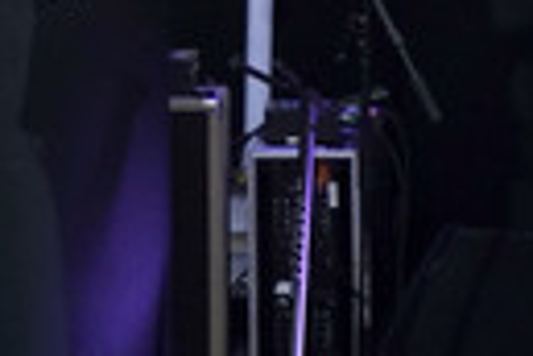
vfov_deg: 0.7
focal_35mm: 2091
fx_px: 30956
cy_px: -149
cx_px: -362
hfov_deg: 1.0
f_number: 6.3
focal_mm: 600
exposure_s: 1/1600
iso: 3200
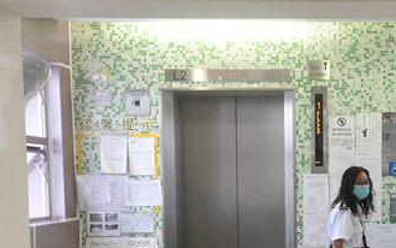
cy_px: 234
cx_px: 347
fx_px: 702
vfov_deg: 19.6
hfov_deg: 30.3
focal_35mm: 65
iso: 3200
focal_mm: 35
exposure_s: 1/80
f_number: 5
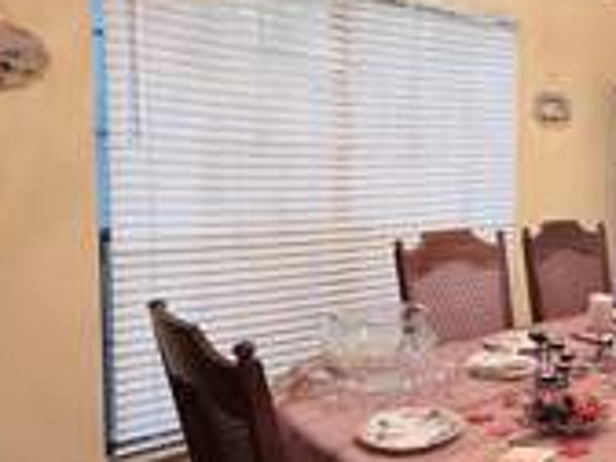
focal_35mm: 40
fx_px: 712
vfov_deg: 35.9
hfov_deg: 41.4
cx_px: 601
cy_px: 205
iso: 320
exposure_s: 1/60
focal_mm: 2.22
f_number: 2.2
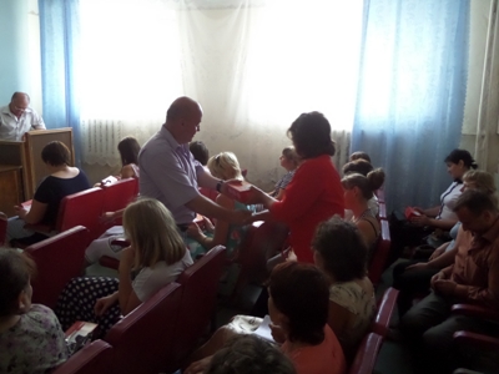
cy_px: 187
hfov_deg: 56.8
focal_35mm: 32
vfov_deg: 44.2
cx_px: 250
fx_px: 461
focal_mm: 5.3
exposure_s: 1/30
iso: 800
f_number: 3.4
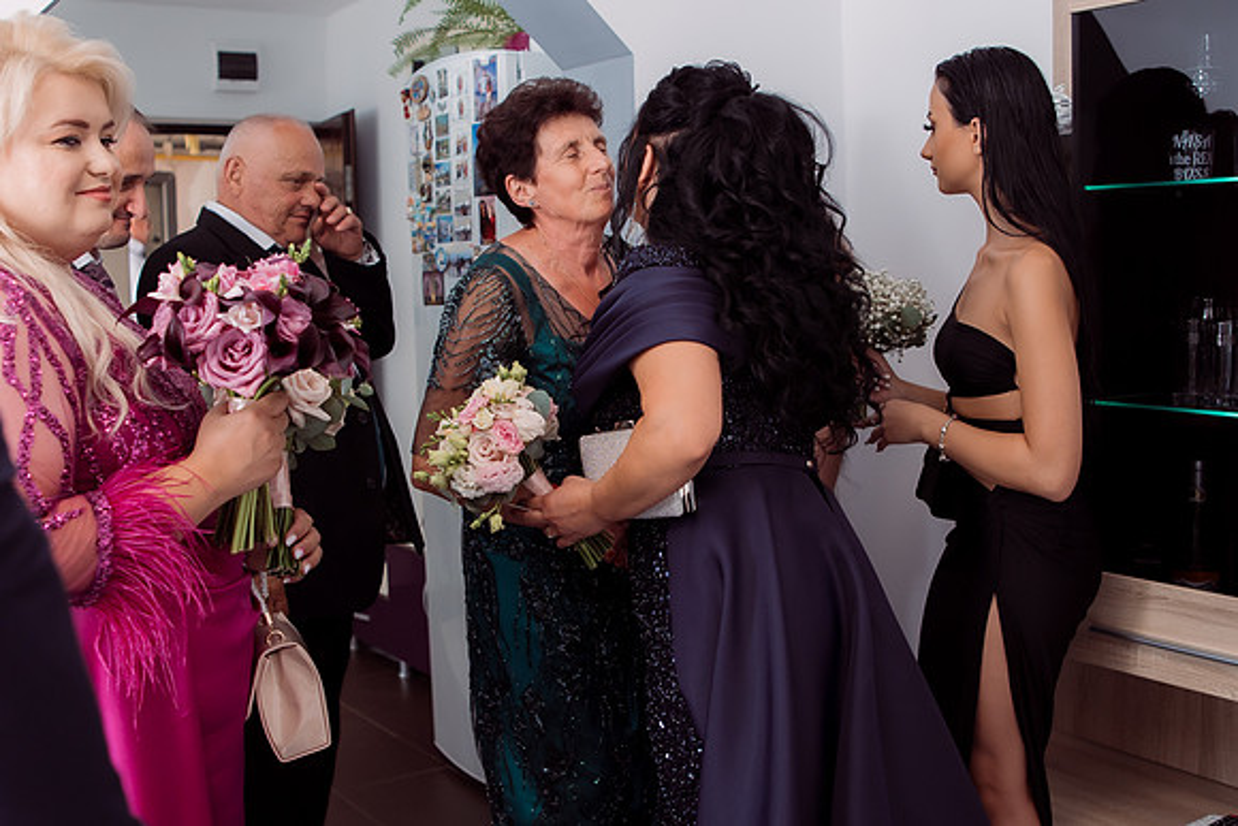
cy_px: 413
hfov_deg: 48.9
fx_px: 1363
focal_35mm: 40
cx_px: 637
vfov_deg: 33.7
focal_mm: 23
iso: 400
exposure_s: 1/125
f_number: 2.5
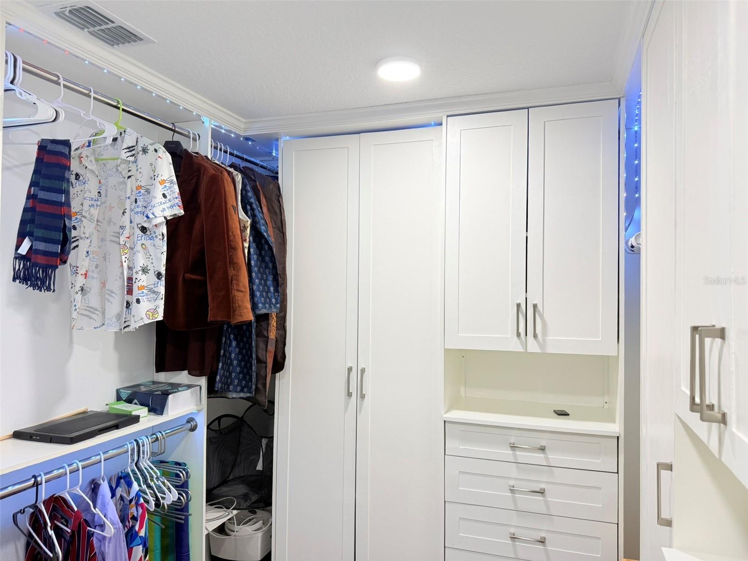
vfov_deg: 56.8
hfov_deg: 71.6
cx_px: 374
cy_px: 280
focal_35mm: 24
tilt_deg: +0.8
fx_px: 519
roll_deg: -0.6
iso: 125
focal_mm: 6.76
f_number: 1.78
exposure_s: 1/120
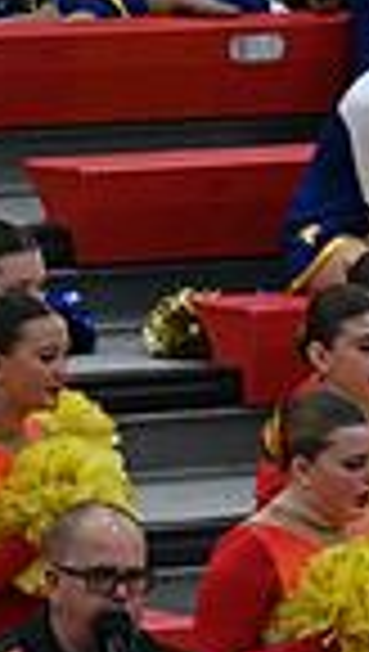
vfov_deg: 3.0
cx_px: 1202
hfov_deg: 1.7
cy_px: 605
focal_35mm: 712
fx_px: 12335
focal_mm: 170
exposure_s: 1/400
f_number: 4
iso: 4000
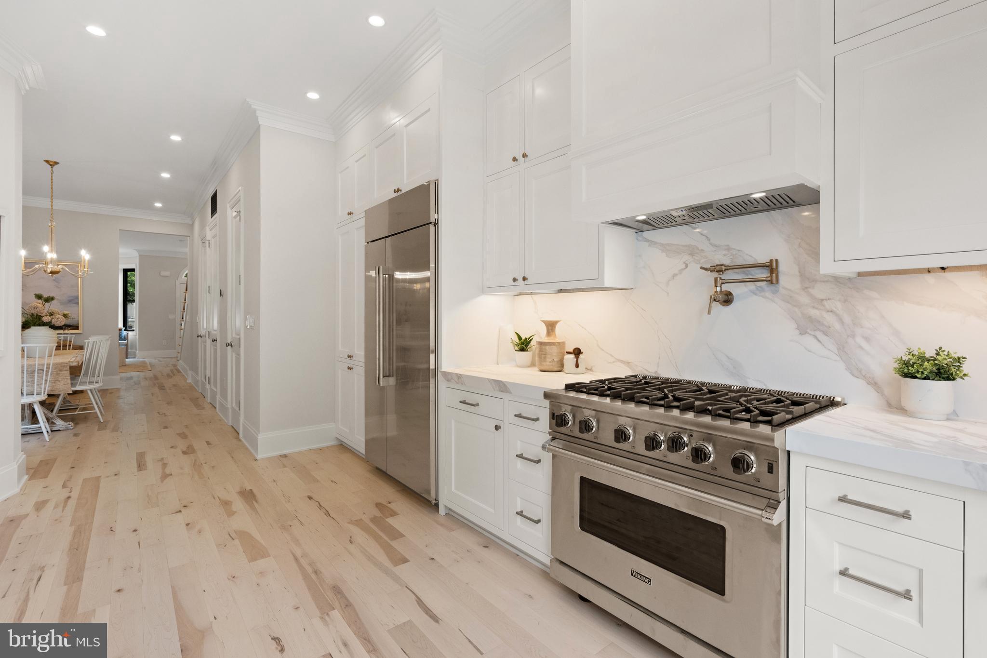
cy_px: 329
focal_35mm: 16
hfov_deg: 96.7
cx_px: 494
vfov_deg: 73.7
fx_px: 439
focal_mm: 16
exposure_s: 1/25
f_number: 8
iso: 800
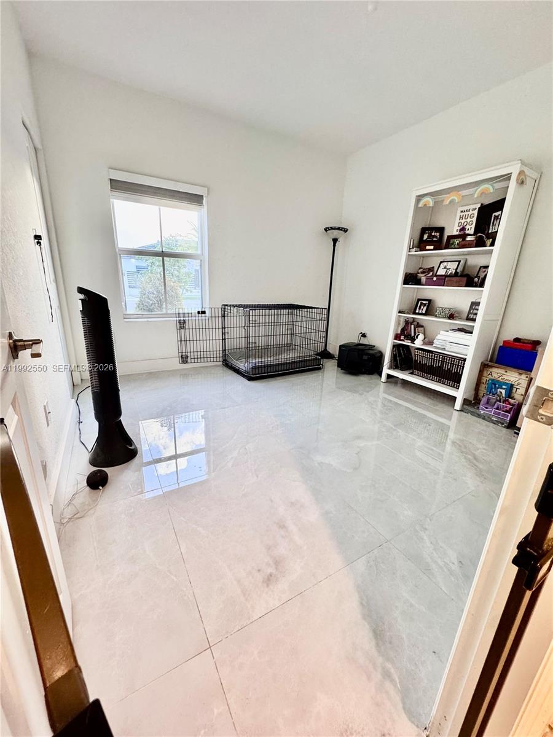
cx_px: 276
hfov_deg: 85.7
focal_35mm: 14
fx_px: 298
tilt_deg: -16.4
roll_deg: -1.8
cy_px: 368
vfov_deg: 102.1
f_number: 2.2
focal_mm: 2.22
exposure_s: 1/60
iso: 250
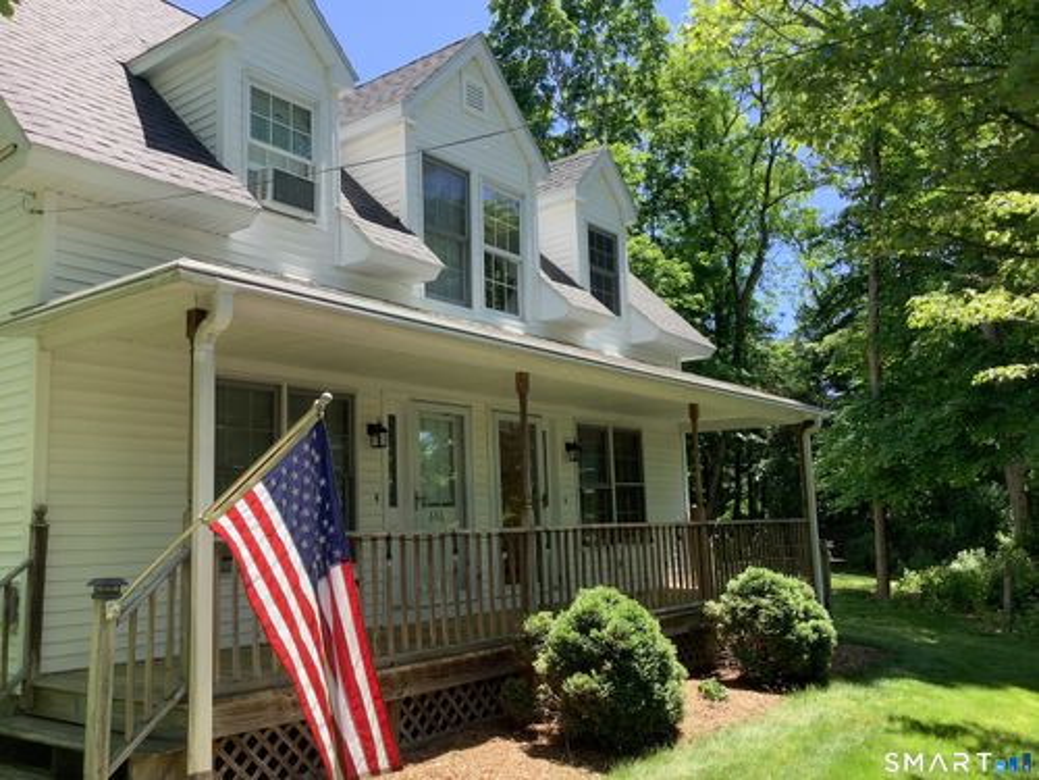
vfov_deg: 45.4
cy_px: 390
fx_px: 930
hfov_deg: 58.4
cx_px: 520
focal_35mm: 31
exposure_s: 1/231
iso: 25
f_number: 2.4
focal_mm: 3.3
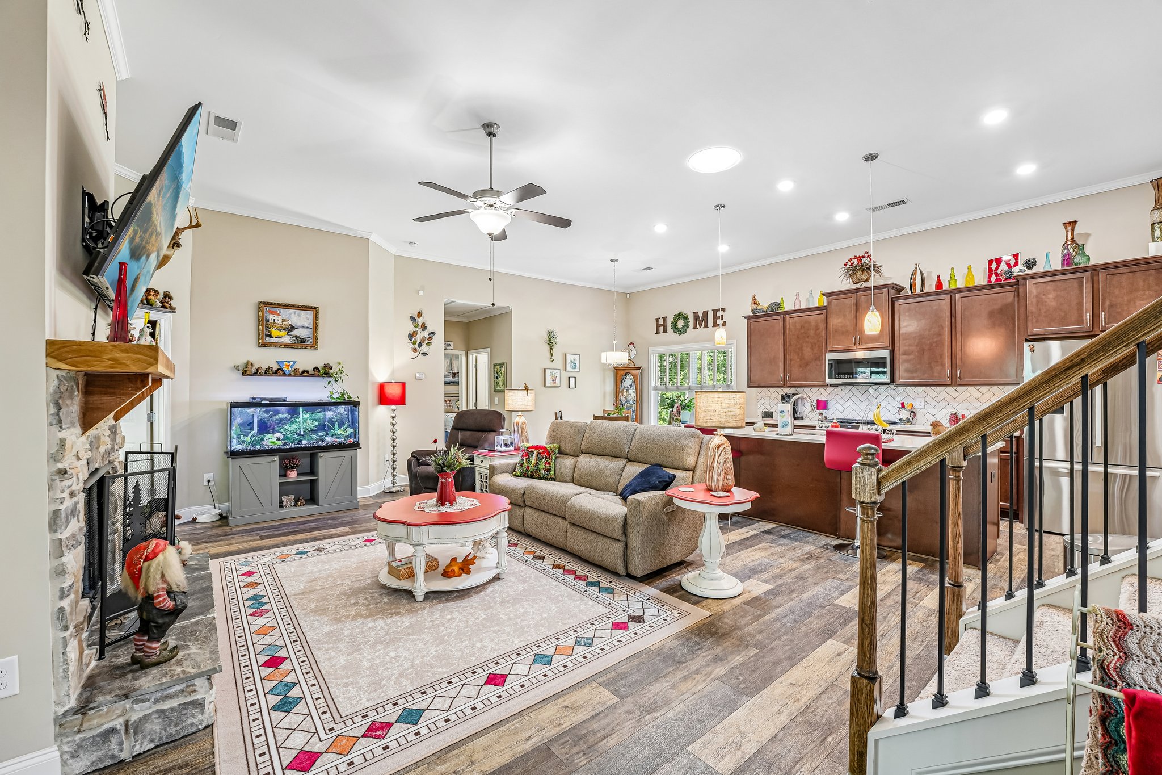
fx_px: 452
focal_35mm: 14
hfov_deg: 104.3
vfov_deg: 81.2
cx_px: 581
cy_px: 388
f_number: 8
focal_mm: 14
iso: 320
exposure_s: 1/4
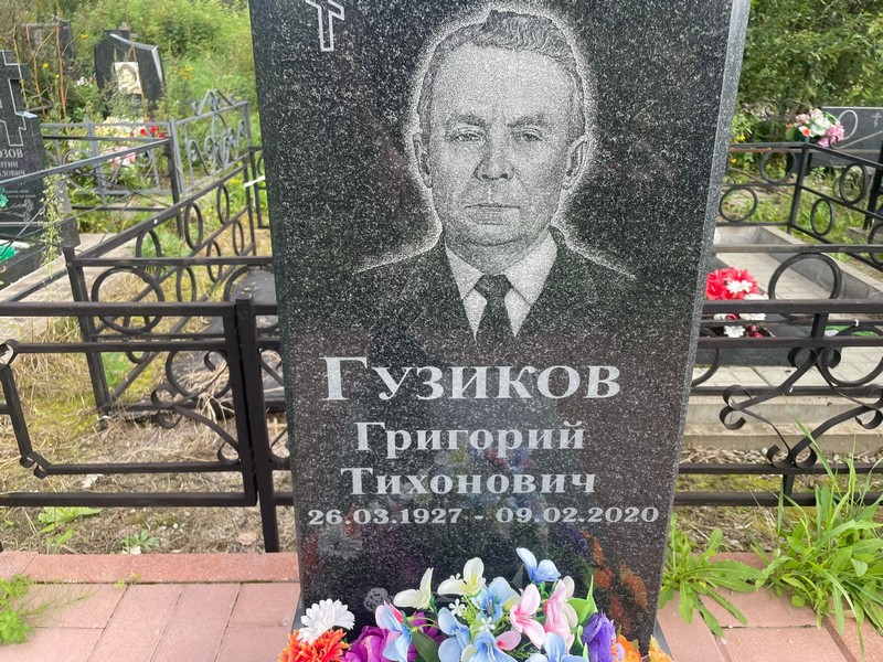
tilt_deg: -26.9
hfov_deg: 67.3
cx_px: 442
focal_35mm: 26
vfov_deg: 53.1
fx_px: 663
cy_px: 331
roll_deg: -1.4
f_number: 1.6
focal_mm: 4.2
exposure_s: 1/515
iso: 32
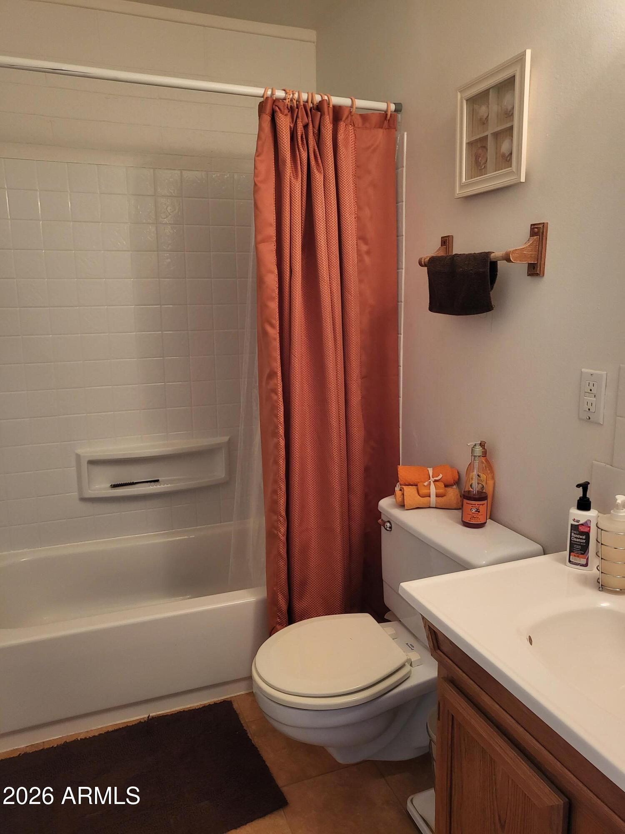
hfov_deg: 53.1
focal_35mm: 26
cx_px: 312
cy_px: 417
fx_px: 626
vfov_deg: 67.3
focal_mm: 4.25
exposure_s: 1/40
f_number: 1.8
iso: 320
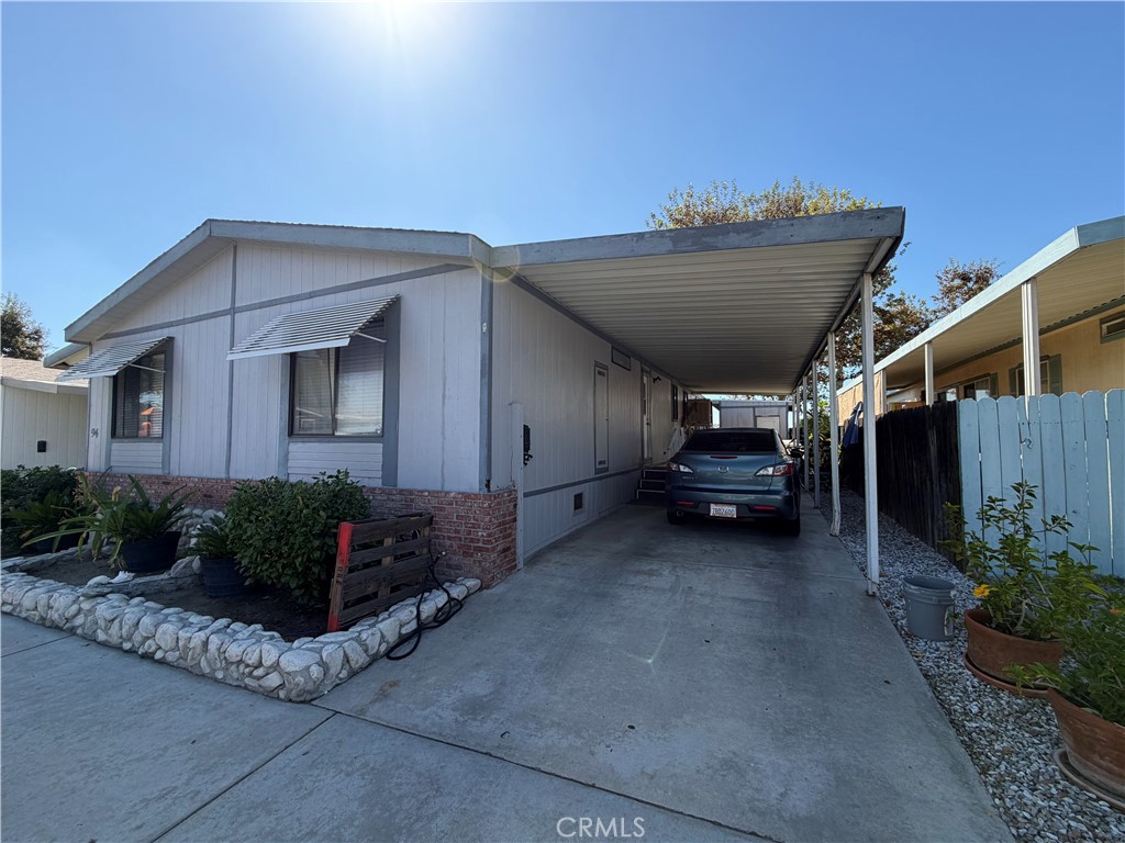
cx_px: 562
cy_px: 422
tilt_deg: +2.4
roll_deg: -0.4
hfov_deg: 102.1
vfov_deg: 85.7
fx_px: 455
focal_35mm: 14
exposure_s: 1/770
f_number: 2.2
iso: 40
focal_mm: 2.22
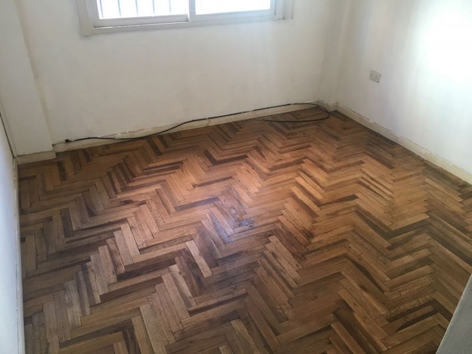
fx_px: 395
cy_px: 177
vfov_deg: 48.2
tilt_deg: -32.2
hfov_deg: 61.7
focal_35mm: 29
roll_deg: -1.2
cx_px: 236
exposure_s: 1/33
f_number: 2.2
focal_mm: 4.15
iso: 64
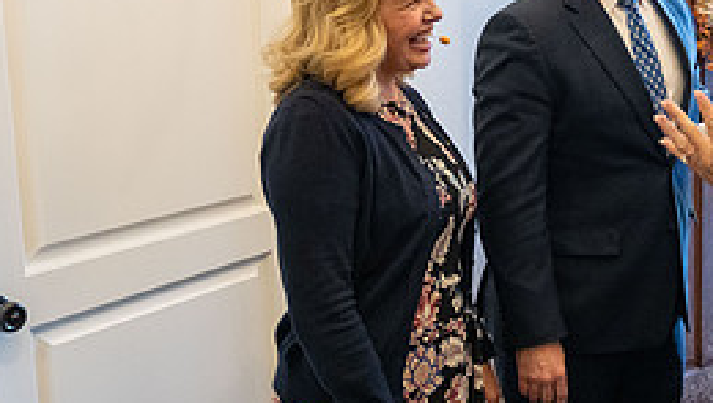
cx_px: 584
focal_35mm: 56
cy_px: 138
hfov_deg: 35.8
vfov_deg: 21.5
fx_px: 1060
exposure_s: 1/400
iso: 4000
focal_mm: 24
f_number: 2.8
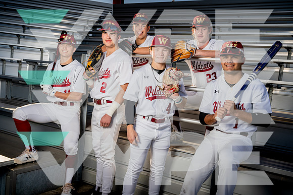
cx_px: 146
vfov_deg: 36.9
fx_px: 293
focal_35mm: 36
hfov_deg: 53.1
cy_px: 98
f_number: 9
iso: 125
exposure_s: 1/250
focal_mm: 36
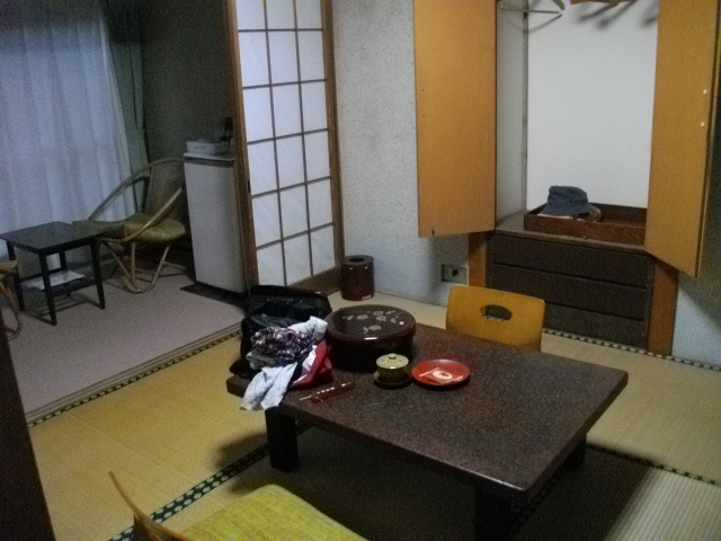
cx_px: 360
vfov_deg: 44.2
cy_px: 270
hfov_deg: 56.8
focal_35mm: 32
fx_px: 667
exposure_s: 1/30
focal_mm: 5.7
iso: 800
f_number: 2.9
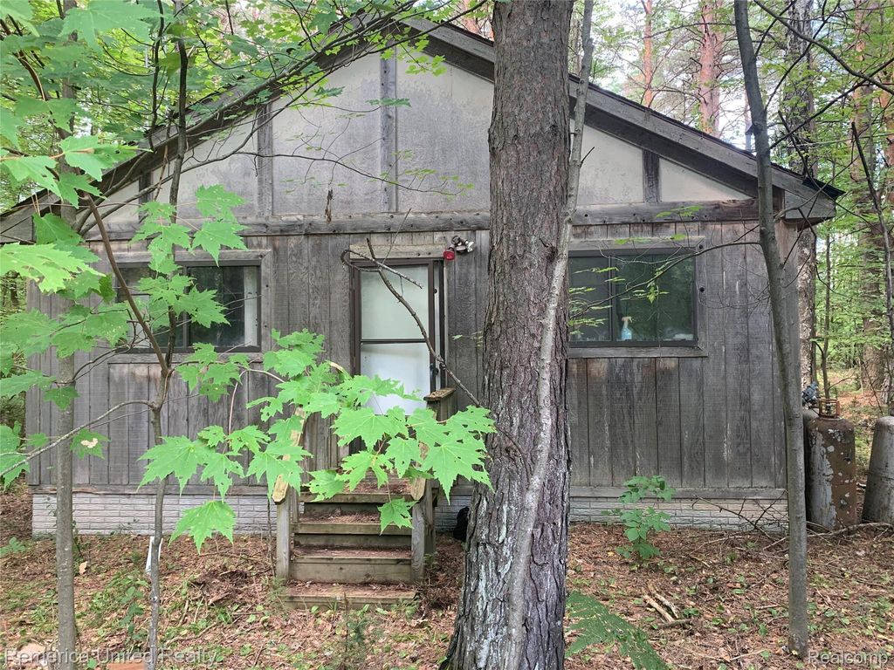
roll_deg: +1.9
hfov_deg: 67.3
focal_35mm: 26
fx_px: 671
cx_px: 447
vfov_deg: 53.1
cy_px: 335
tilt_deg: +1.0
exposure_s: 1/85
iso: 100
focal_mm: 4.25
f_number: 1.8
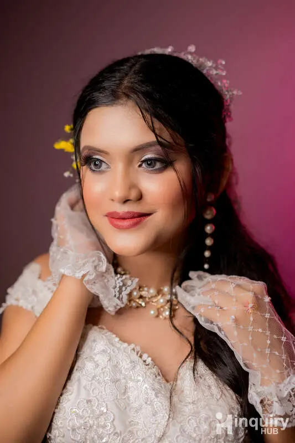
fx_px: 639
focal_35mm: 52
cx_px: 148
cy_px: 222
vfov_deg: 38.2
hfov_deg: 26.0
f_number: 1.6
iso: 125
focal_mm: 35
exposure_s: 1/160
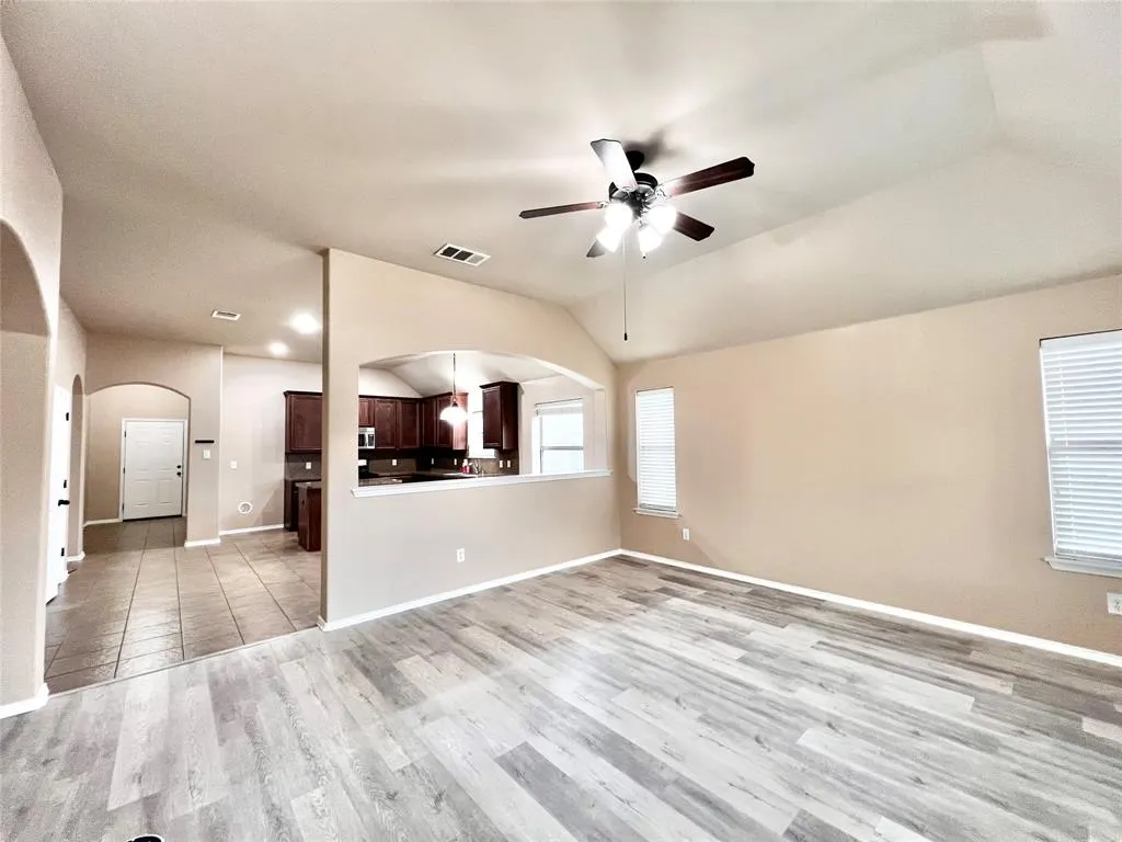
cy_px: 421
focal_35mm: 13
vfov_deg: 89.9
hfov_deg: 106.2
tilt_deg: +2.5
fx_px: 421
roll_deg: +0.5
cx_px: 561
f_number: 1.8
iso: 200
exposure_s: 1/60
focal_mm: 1.57
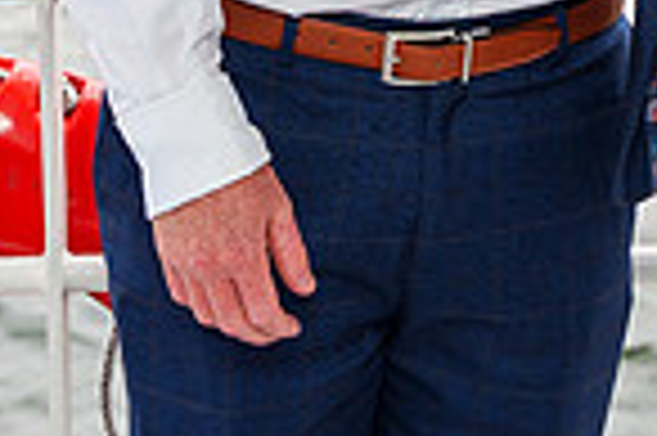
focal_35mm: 208
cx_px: 690
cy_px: -559
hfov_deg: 9.8
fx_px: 3792
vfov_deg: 6.3
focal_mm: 39
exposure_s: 1/160
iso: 400
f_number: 3.5
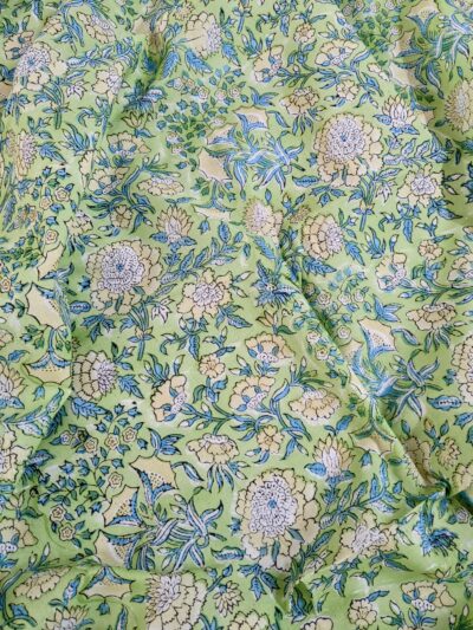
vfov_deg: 65.3
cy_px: 315
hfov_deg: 51.4
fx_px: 492
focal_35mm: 27
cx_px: 236
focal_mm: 4.38
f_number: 1.73
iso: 104
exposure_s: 1/50
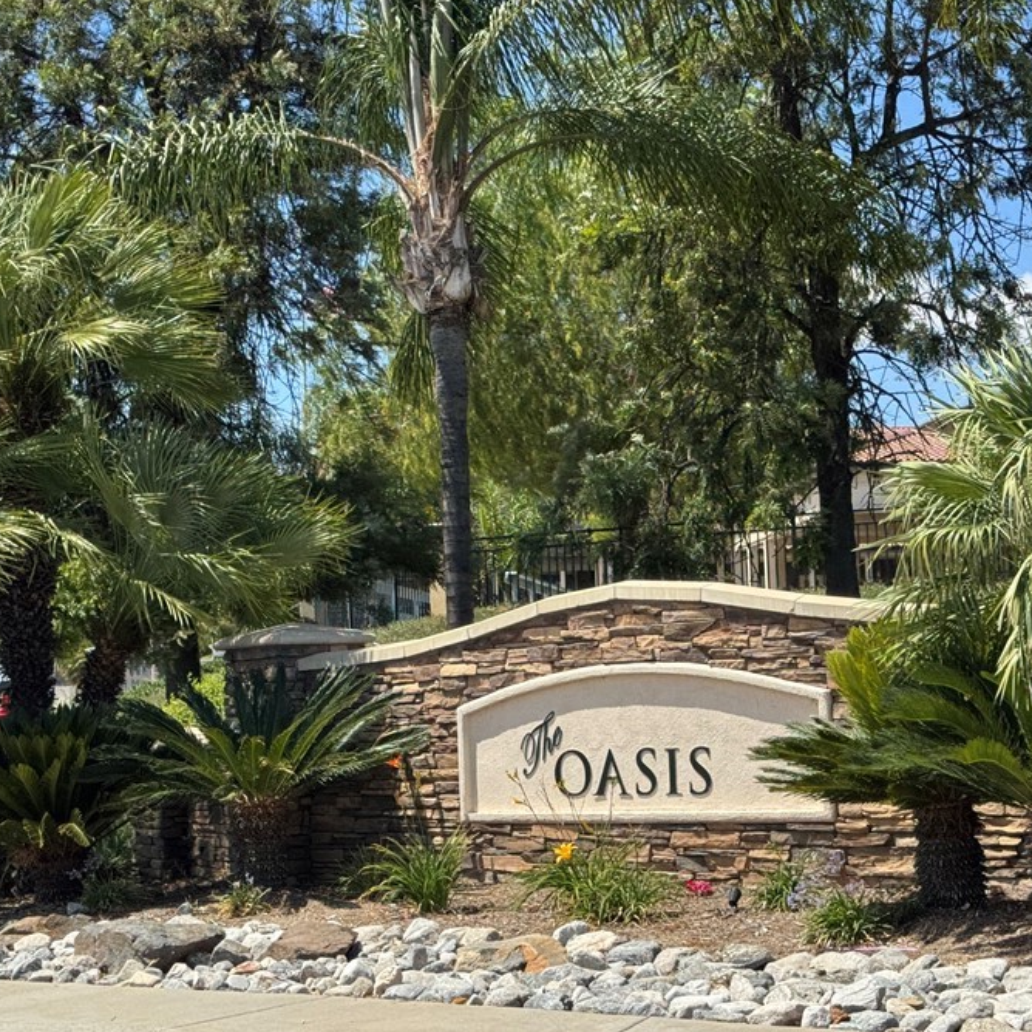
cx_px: 593
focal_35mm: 65
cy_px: 587
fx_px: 2192
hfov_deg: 26.5
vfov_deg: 26.5
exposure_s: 1/3610
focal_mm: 6.76
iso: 64
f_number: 1.78
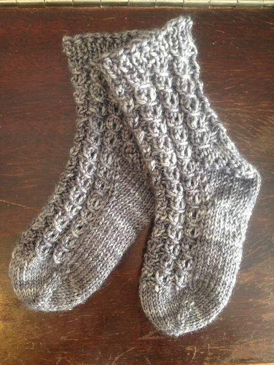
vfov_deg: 52.6
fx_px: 369
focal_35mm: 35
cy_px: 182
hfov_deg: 40.7
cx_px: 137
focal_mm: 4.28
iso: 125
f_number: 2.4
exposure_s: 1/20
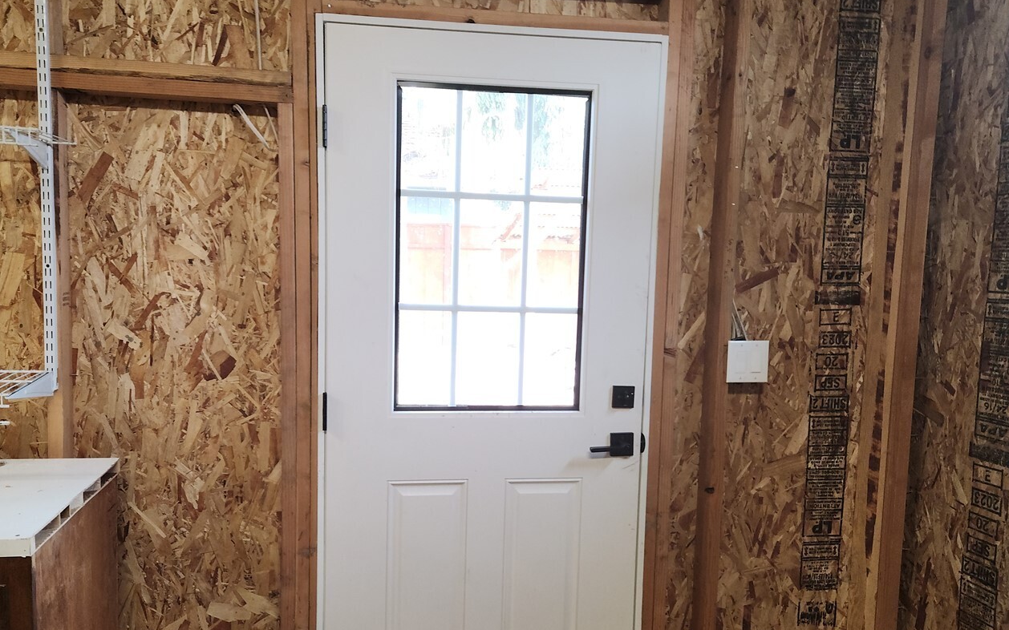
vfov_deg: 40.5
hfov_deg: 61.2
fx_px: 852
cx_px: 475
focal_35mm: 31
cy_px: 361
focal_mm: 5.4
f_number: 1.8
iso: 100
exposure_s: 1/60
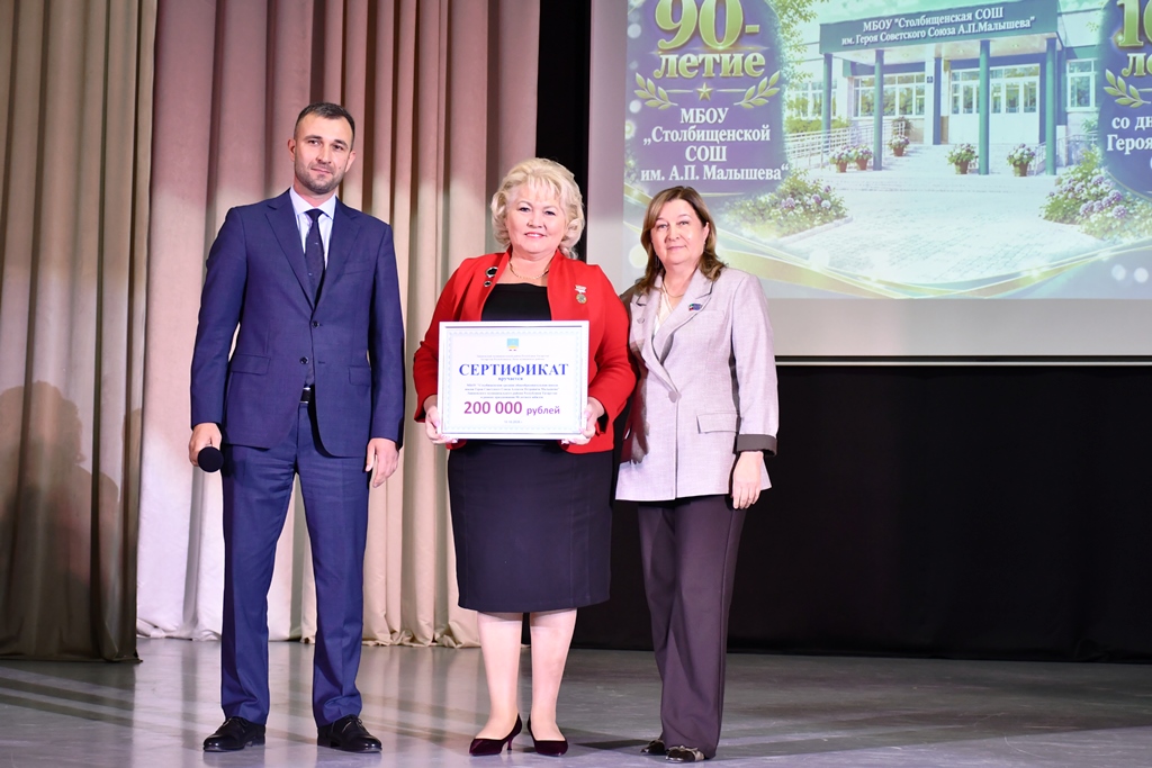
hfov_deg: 31.9
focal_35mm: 63
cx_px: 576
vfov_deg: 21.6
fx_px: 2016
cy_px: 384
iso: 1000
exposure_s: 1/80
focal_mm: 42
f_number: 4.5
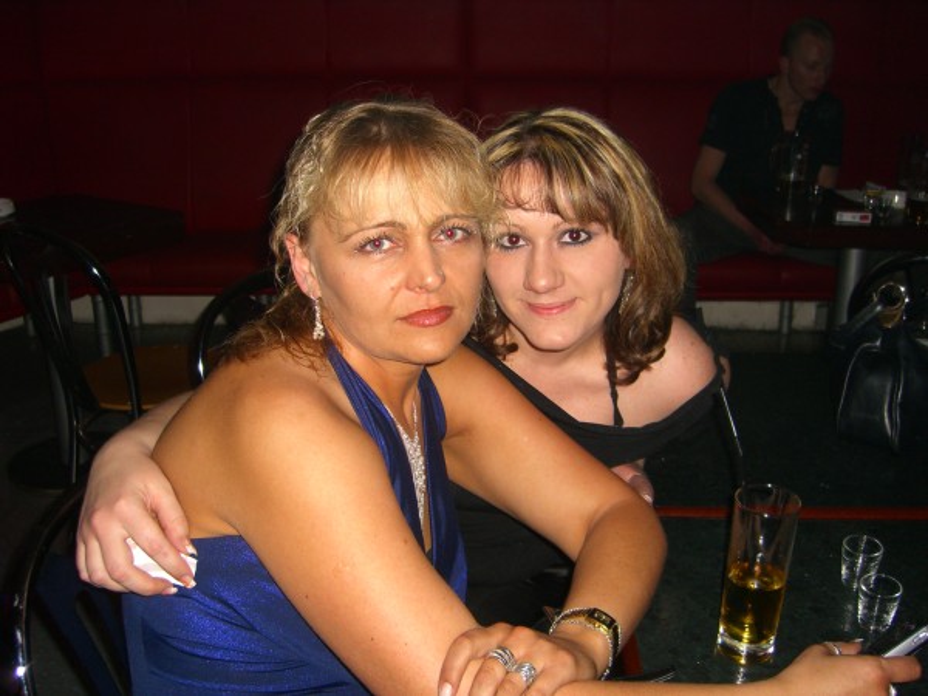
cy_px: 348
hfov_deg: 49.0
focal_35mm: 38
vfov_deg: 37.7
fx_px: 1019
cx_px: 464
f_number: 2.8
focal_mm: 7.9
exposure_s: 1/60
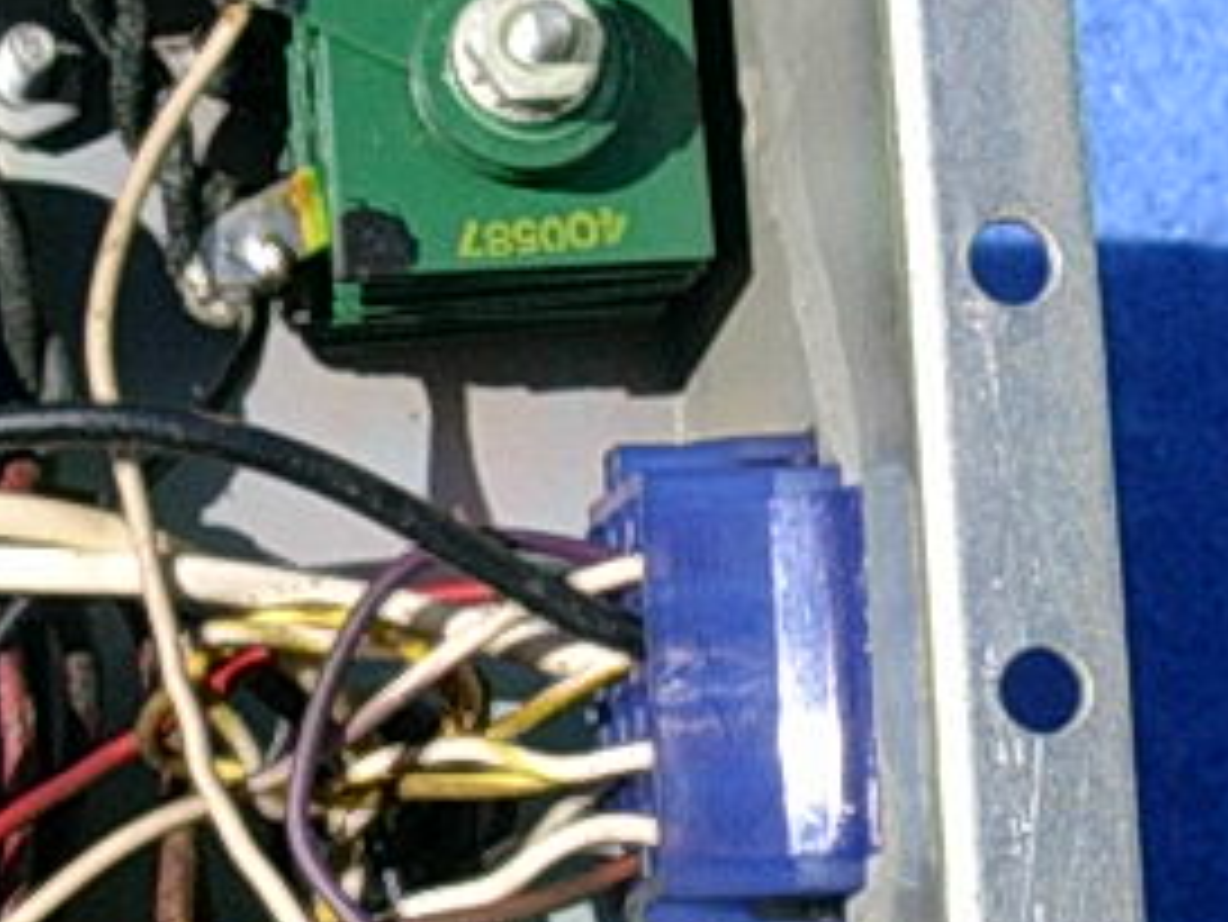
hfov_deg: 15.7
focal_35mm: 122
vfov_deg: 12.1
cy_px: 594
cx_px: -99
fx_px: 4330
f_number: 6.2
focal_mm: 7.9
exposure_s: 1/332
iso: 70
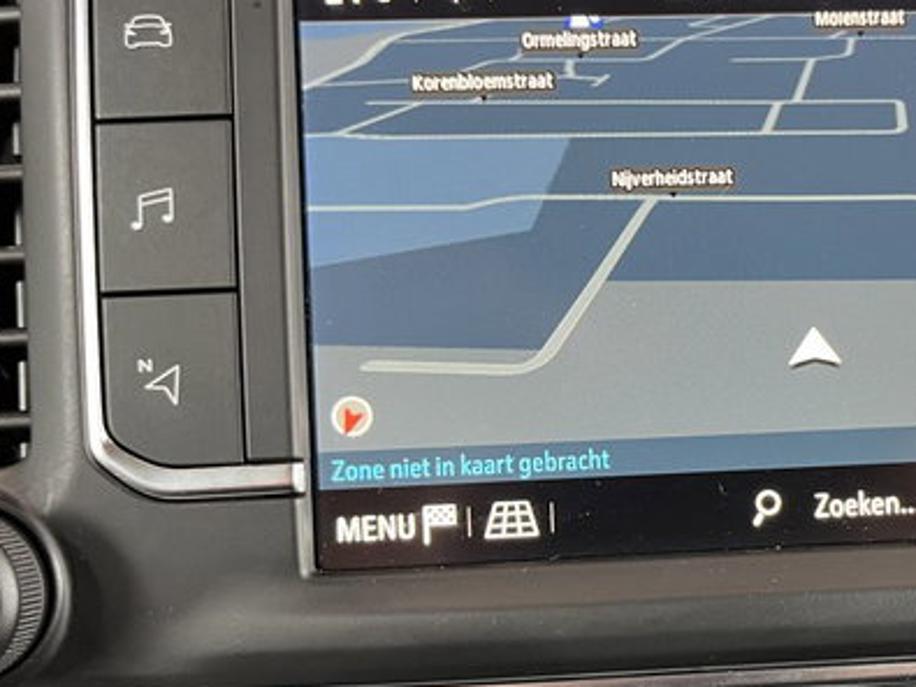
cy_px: 469
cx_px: 756
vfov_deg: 28.9
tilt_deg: -20.1
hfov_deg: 36.6
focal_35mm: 50
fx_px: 1323
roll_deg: +0.6
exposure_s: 1/50
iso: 200
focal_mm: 5.1
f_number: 1.6
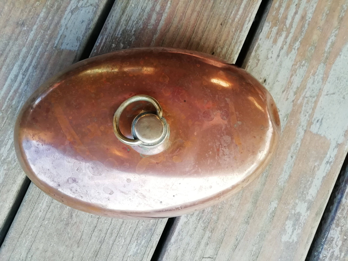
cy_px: 130
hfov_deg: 67.3
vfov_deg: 53.1
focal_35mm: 26
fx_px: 261
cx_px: 174
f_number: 2.2
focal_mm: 3.21
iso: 64
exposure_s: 1/50
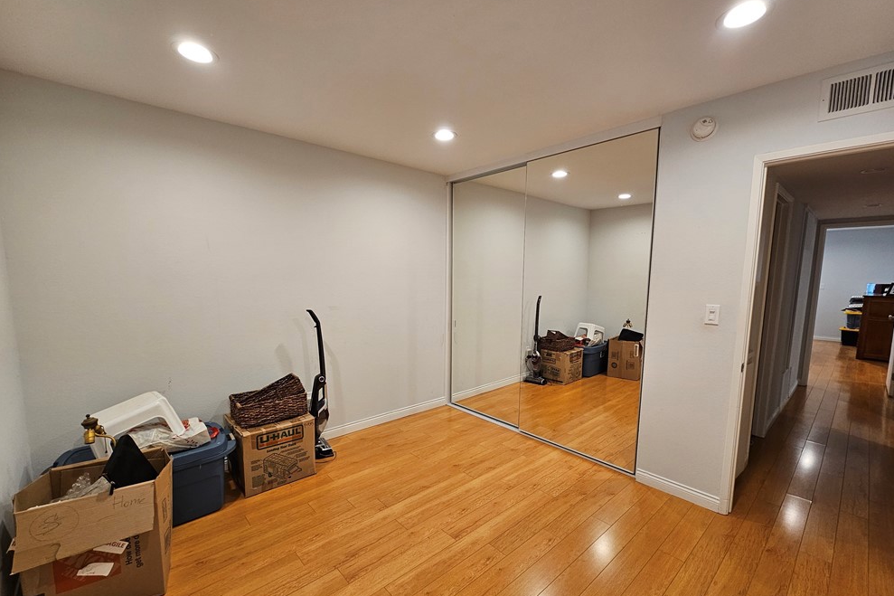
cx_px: 447
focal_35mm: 14
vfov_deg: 81.1
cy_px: 319
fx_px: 348
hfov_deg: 104.3
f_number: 2.2
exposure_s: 1/60
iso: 125
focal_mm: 2.2
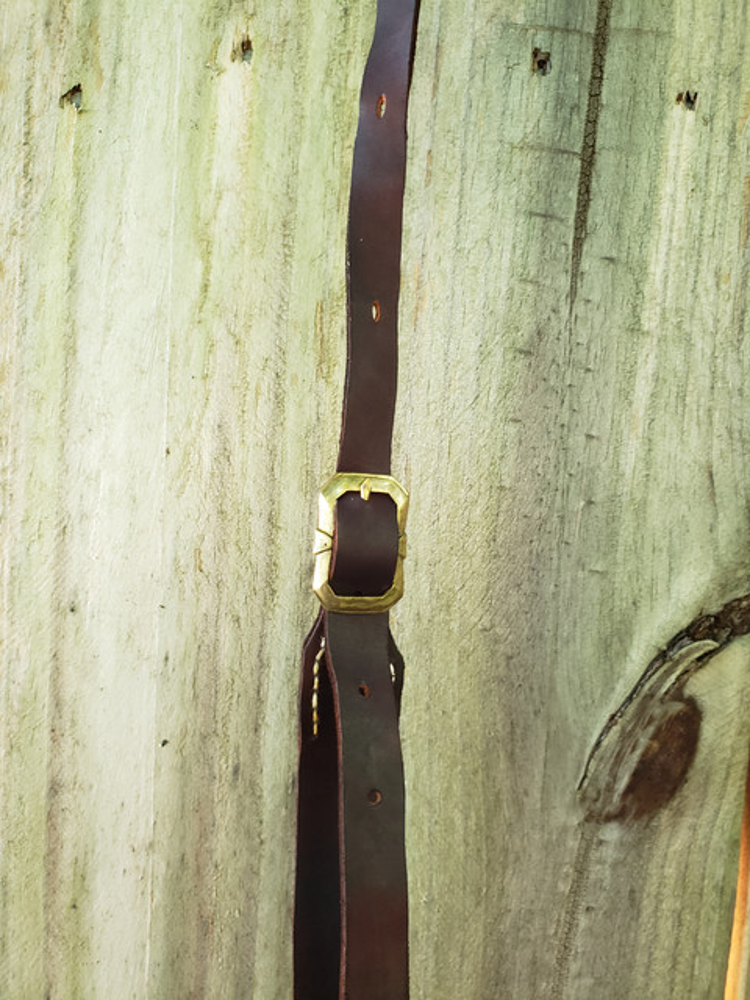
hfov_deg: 53.1
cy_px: 500
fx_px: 751
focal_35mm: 26
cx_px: 375
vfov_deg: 67.3
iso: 250
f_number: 2.4
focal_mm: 4.3
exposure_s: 1/24
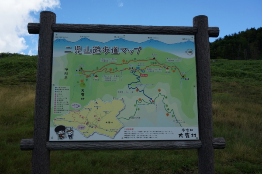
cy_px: 87
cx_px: 131
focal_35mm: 36
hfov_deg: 53.2
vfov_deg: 36.8
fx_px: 262
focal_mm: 24
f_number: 9
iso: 100
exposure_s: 1/160
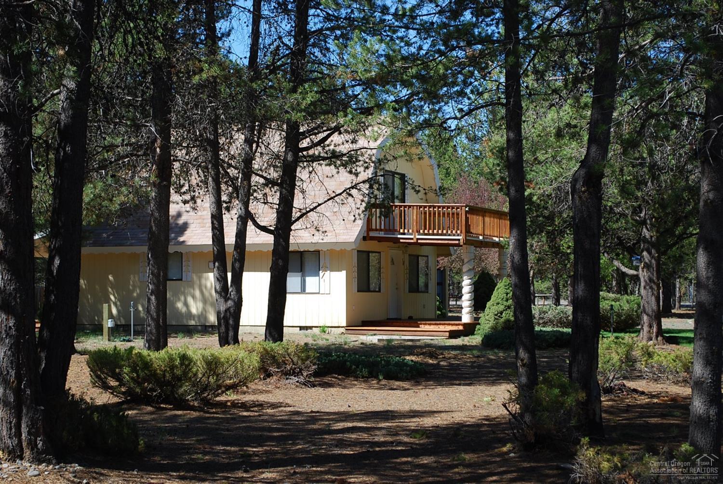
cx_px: 362
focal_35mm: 69
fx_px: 1387
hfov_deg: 29.2
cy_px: 242
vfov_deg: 19.8
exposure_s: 1/200
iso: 100
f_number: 7.1
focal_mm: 46
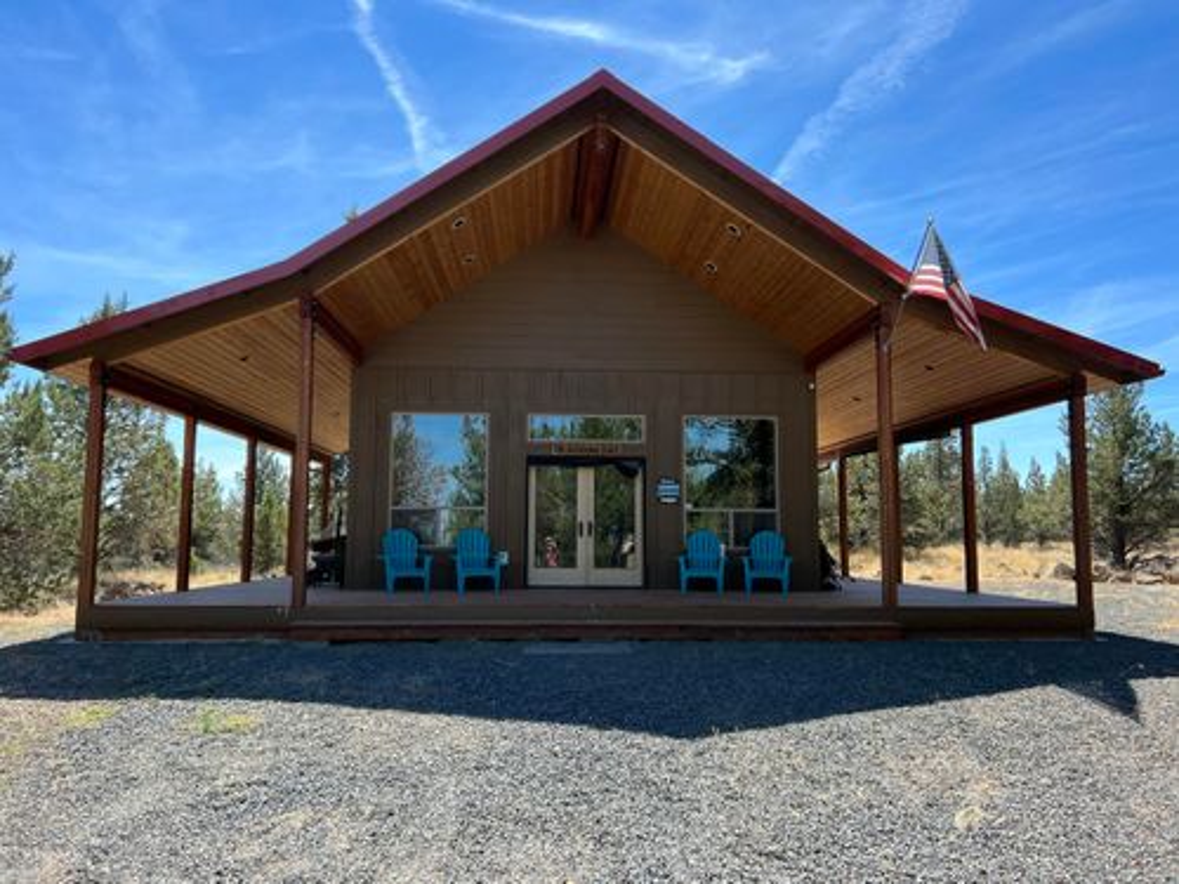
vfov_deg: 53.1
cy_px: 442
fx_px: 886
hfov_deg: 67.3
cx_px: 590
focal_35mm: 26
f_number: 1.5
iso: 50
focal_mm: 5.7
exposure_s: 1/1597
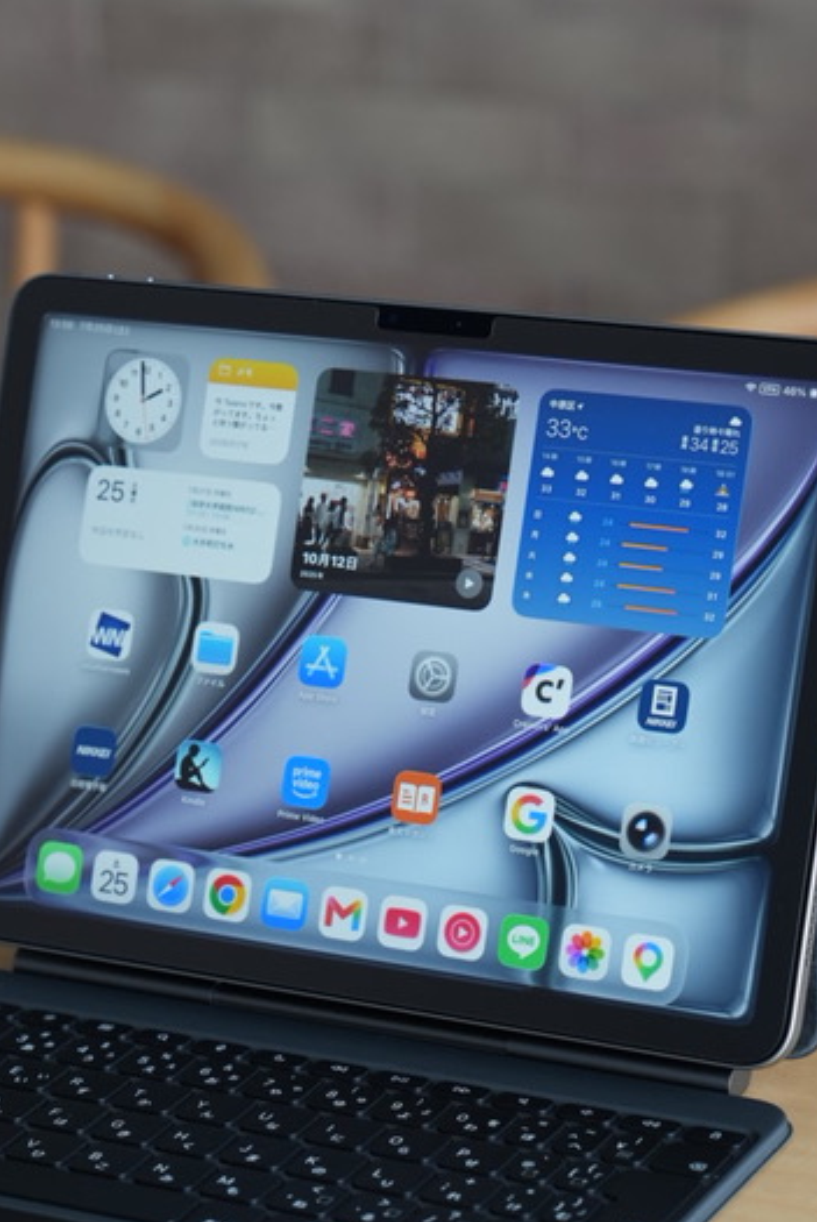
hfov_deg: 10.6
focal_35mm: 130
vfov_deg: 15.7
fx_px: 4416
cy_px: 722
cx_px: 242
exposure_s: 1/80
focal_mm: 63
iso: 500
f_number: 4
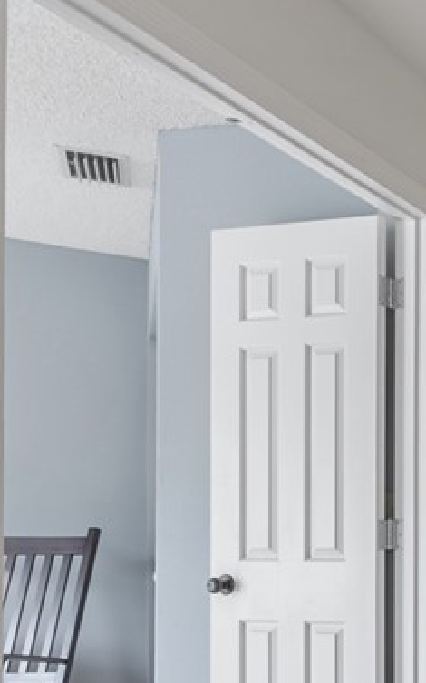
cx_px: 837
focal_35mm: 48
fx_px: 902
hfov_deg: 18.4
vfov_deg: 40.2
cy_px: 520
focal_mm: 16.5
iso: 100
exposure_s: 1/1.67
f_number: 9
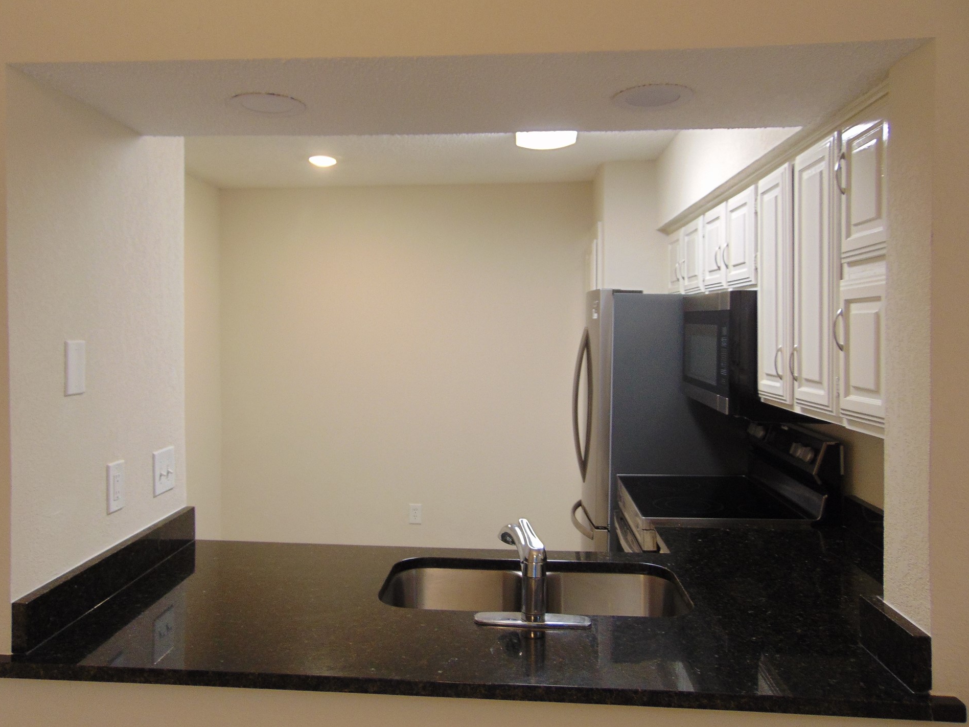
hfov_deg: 65.3
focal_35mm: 27
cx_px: 452
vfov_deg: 51.3
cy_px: 335
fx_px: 756
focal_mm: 4.5
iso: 100
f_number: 3
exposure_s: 1/30
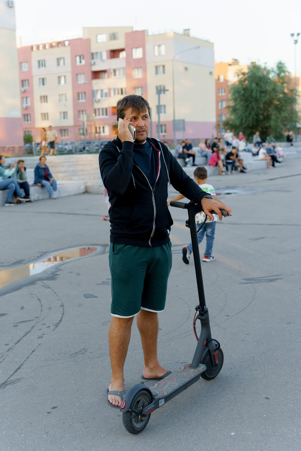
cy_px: 226
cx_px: 150
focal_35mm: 47
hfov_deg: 28.6
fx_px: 589
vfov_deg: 41.9
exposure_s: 1/200
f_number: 3.5
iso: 320
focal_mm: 47
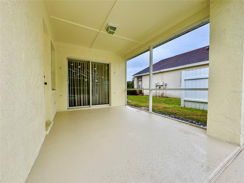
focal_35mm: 14
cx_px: 122
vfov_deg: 85.7
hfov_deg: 102.1
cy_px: 92
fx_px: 99
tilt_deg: -2.3
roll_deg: -0.9
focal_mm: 2.22
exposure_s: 1/251
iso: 40
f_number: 2.2
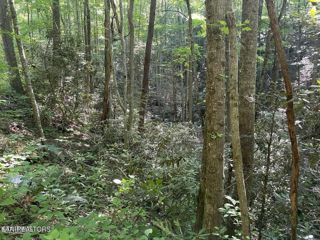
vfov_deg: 53.1
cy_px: 120
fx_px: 240
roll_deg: +2.2
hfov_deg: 67.3
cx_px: 160
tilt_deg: -9.0
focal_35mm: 26
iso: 125
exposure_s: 1/62
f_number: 1.6
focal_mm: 4.2
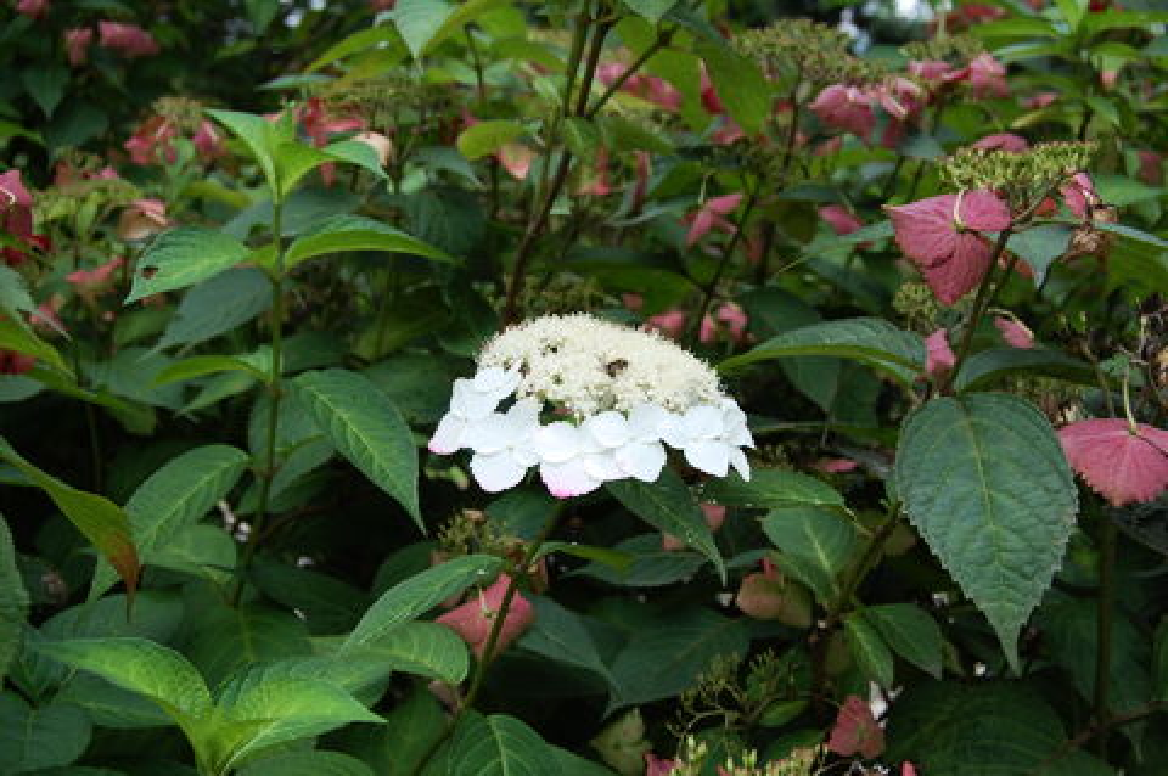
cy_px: 388
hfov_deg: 46.4
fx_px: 1361
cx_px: 584
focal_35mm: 42
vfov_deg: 31.8
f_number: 7.1
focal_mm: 28
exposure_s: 1/200
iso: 200
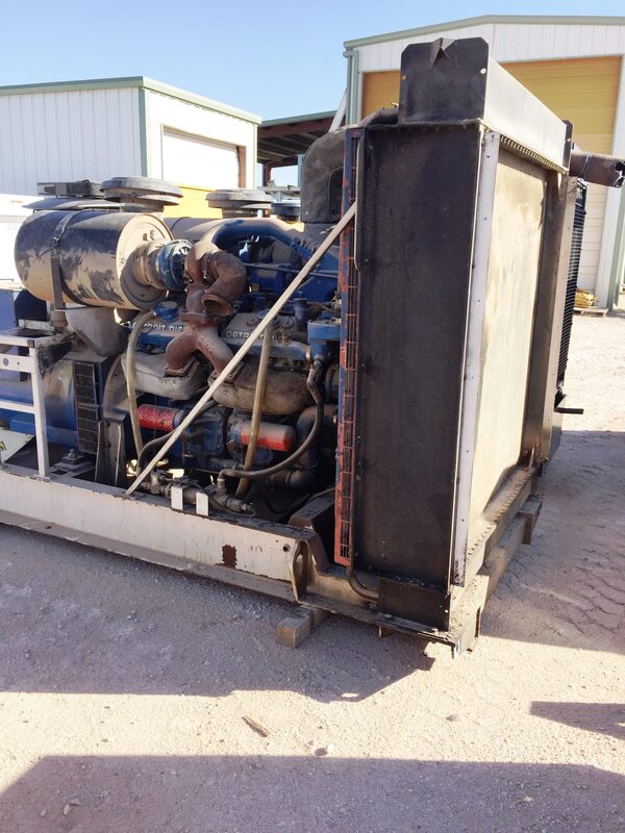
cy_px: 416
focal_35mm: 29
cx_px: 312
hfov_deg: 48.2
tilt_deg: -13.6
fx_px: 698
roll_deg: -0.7
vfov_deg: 61.7
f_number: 2.2
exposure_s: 1/1041
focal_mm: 4.15
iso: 32
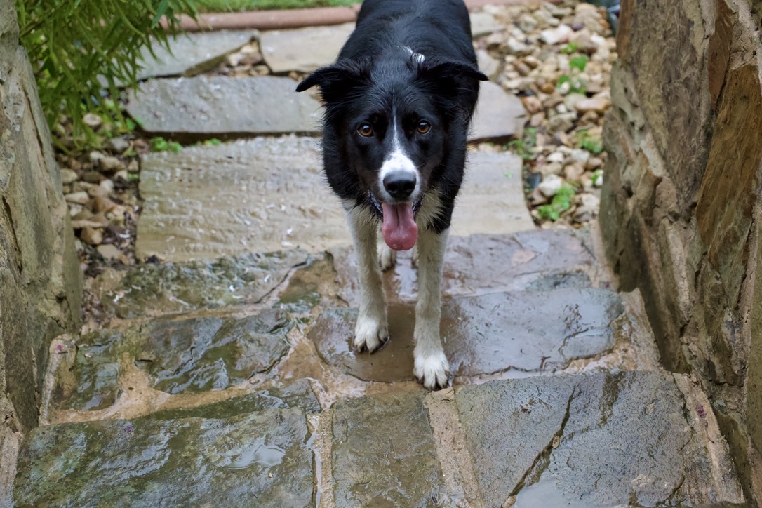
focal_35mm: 70
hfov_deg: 28.8
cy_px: 254
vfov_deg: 19.5
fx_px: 1482
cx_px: 381
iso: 8000
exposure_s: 1/2000
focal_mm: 70
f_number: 5.6
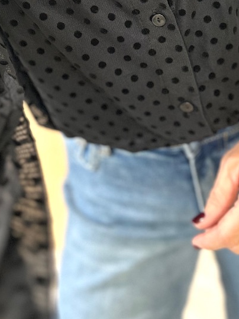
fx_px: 525
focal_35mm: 57
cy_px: 23
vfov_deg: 31.9
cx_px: 143
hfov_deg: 25.6
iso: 800
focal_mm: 6.86
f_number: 1.78
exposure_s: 1/33
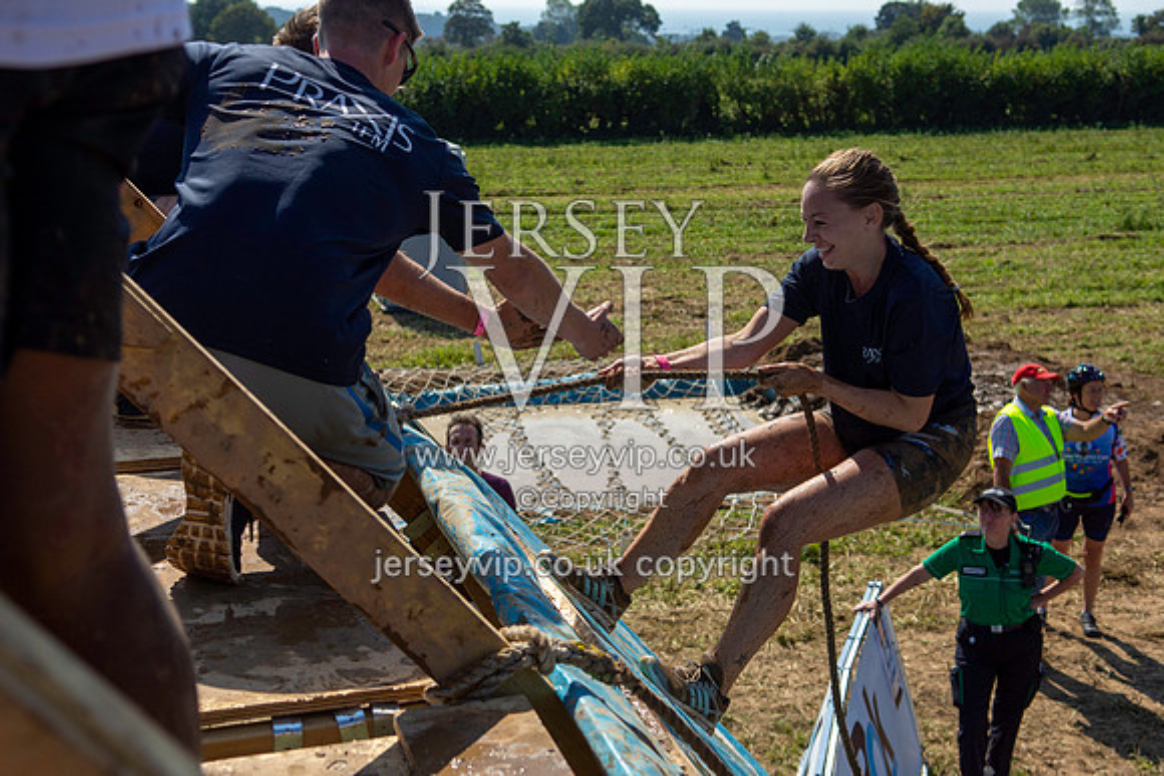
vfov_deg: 26.5
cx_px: 582
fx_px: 1649
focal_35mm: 51
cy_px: 388
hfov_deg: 38.9
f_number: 4
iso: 100
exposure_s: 1/6400
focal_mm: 34
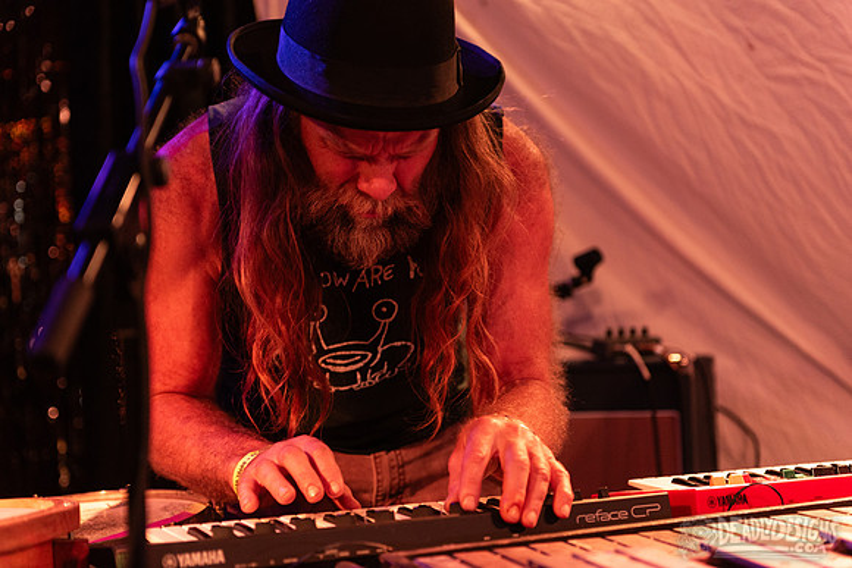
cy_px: 284
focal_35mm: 70
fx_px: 1657
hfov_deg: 28.8
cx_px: 426
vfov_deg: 19.5
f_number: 3.2
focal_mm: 70
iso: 2000
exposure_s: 1/125
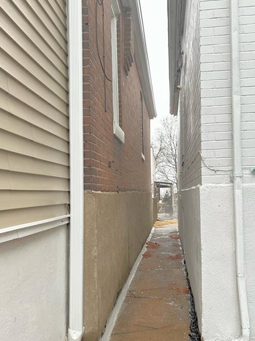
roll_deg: +0.2
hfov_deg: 40.6
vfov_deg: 52.4
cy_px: 199
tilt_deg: -1.4
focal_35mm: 35
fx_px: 344
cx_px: 139
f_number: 1.5
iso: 50
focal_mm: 5.7
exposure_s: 1/353
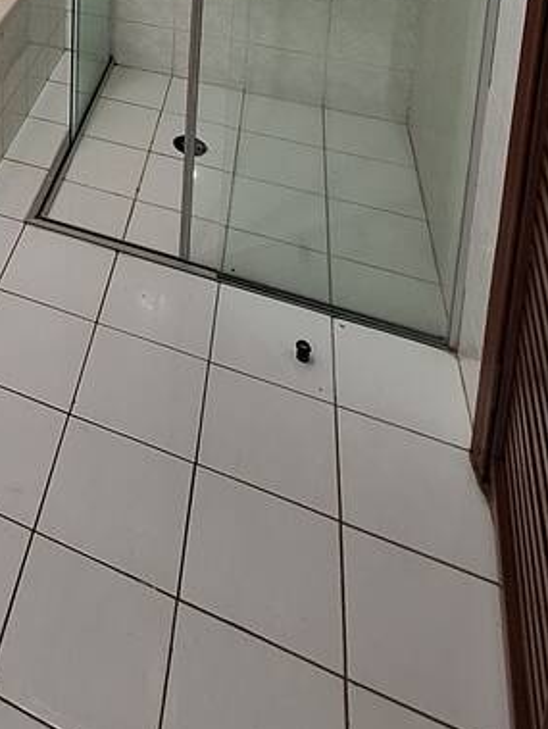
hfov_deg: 32.6
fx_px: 780
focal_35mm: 37
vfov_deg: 34.8
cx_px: -94
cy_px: -221
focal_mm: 1.74
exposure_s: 1/40
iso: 100
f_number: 2.2
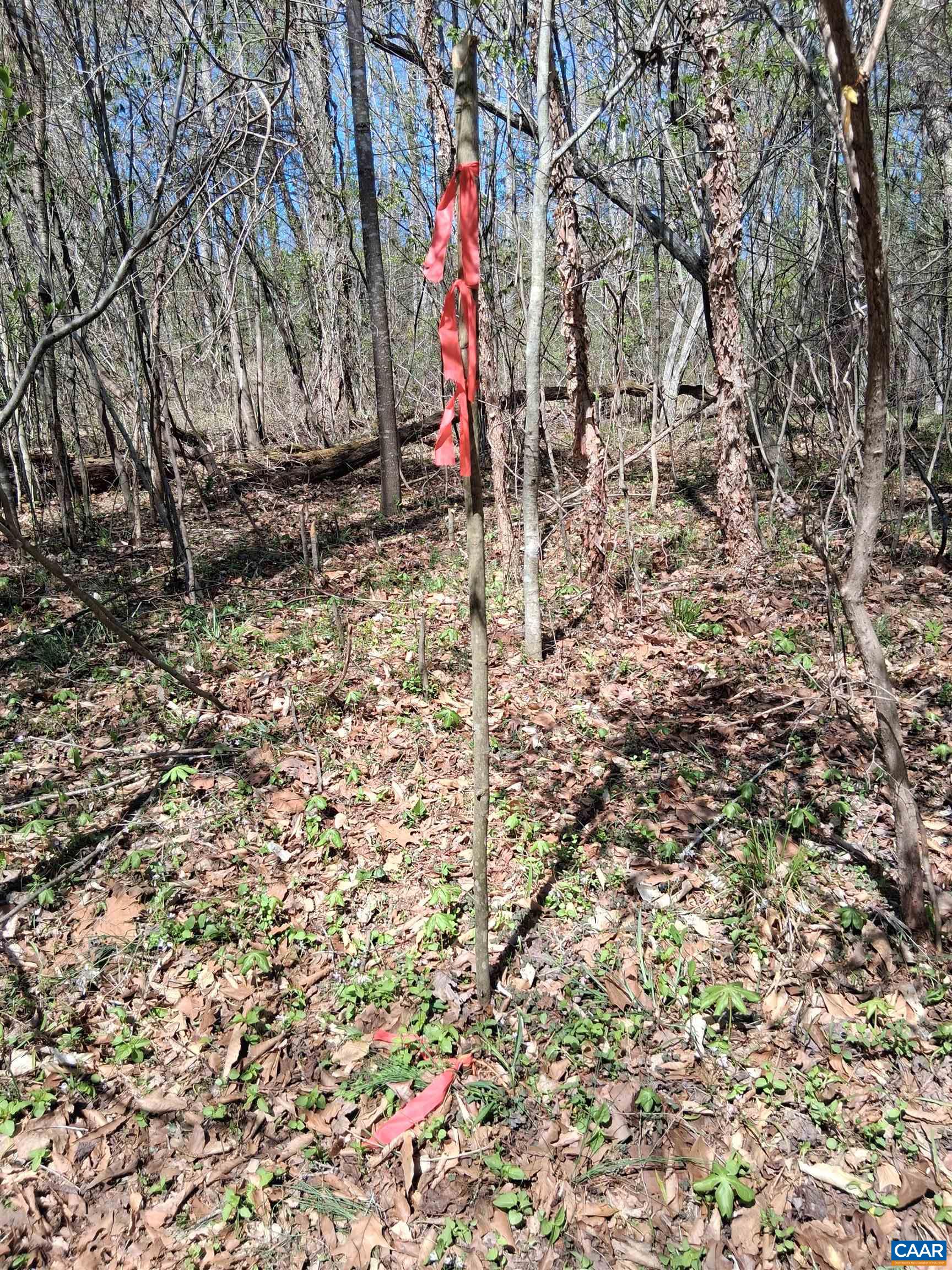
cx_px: 476
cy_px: 635
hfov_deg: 53.1
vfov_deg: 67.3
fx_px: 953
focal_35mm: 26
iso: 25
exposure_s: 1/236
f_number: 1.8
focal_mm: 3.98
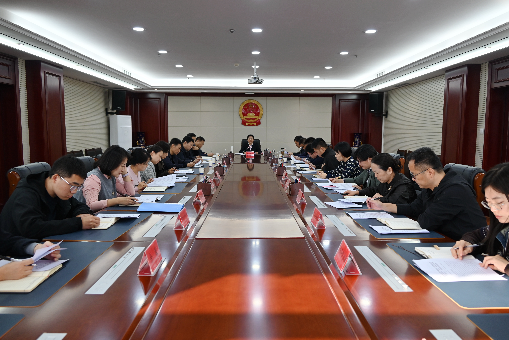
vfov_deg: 47.2
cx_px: 254
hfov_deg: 66.4
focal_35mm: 28
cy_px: 170
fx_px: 389
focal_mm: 27.5
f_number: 4.2
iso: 500
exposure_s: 1/125
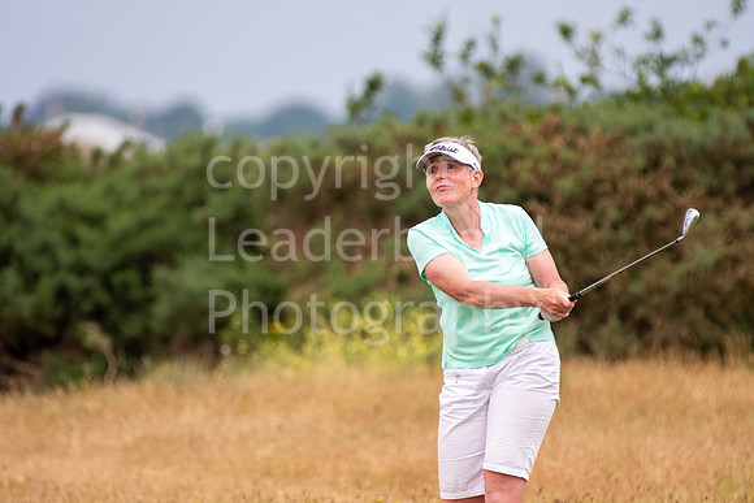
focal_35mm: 750
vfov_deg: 1.8
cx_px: 377
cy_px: 252
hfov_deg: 2.7
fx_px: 15711
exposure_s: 1/1000
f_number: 5.6
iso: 1250
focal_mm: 500
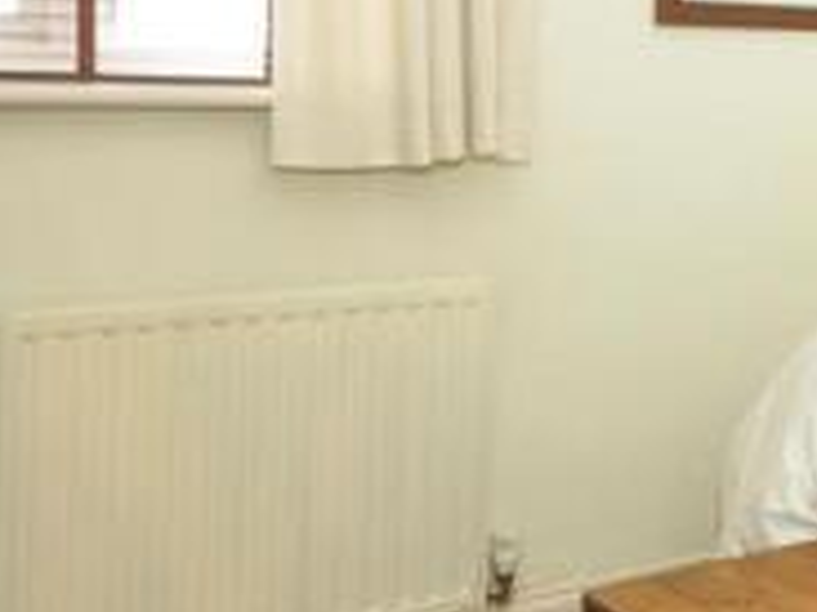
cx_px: 960
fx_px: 1338
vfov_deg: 24.8
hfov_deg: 29.6
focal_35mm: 57
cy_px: 31
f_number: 4.2
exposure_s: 1/10
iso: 200
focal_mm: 11
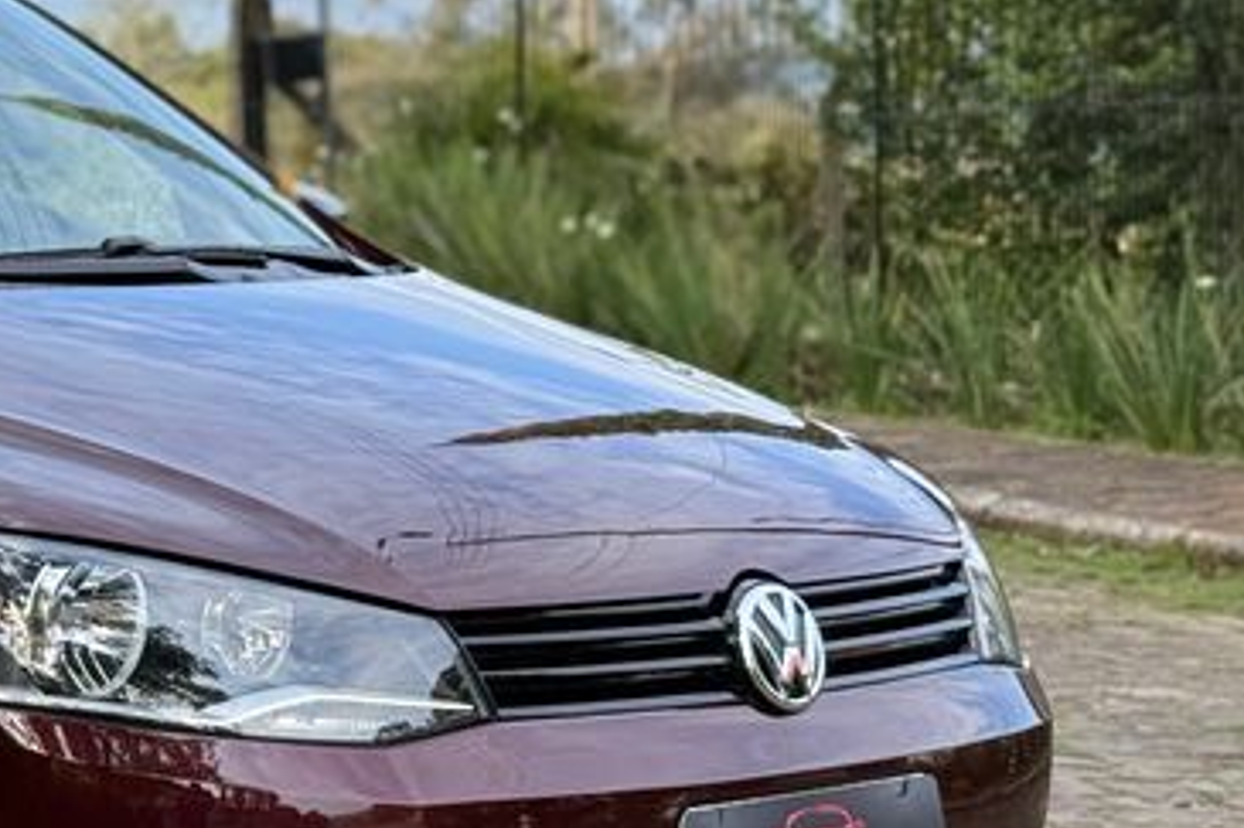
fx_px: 4835
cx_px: -385
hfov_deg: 14.1
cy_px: 593
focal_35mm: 140
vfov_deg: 9.8
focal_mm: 6.76
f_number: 1.78
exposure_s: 1/1133
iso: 64
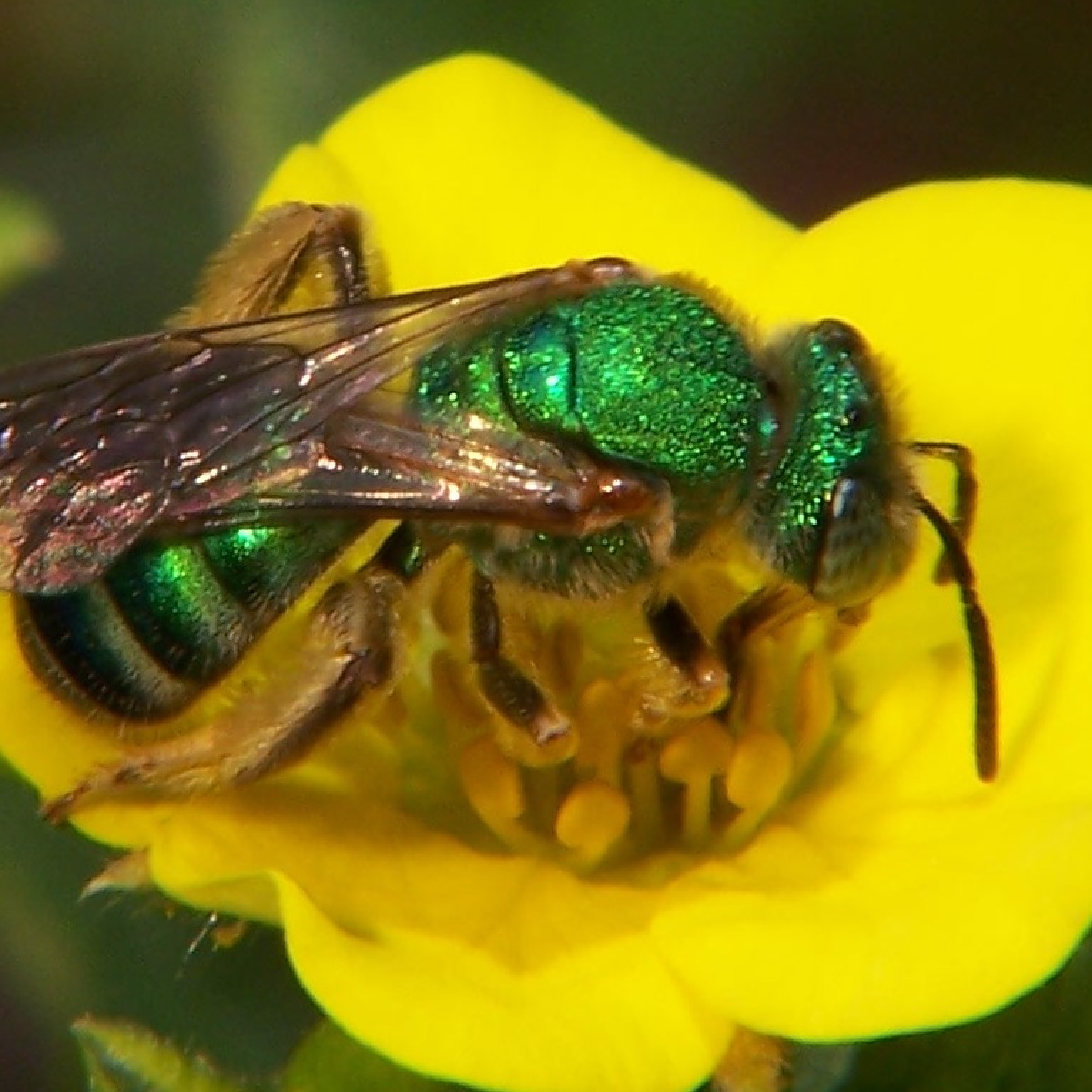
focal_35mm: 305
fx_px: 10886
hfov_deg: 5.7
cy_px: 546
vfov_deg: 5.7
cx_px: 455
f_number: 8
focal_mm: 42.8
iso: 80
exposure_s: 1/250
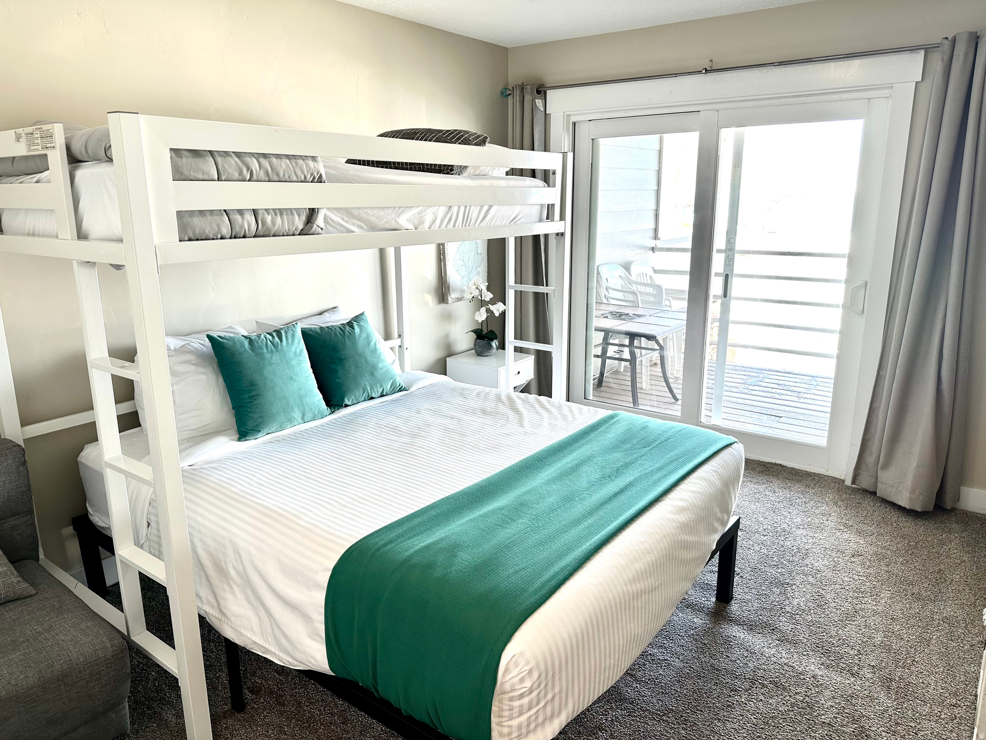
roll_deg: +0.4
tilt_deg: -13.1
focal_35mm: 24
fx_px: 684
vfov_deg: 56.8
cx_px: 493
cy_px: 370
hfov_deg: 71.6
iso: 64
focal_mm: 6.86
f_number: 1.78
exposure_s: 1/120
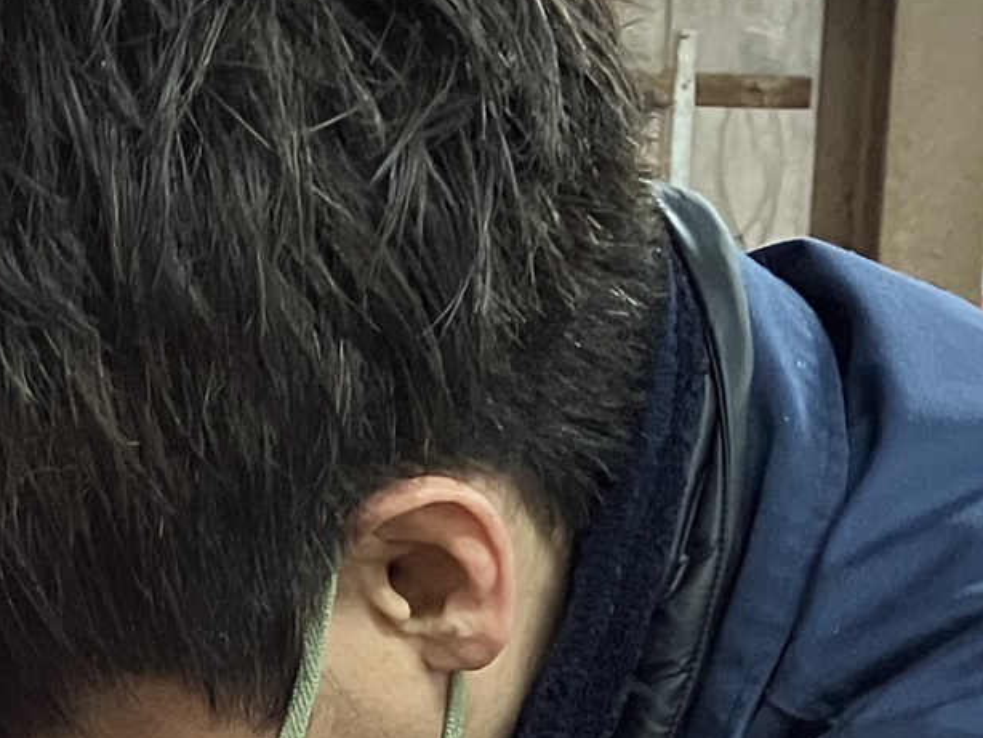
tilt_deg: -9.2
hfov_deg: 16.7
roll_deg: -1.1
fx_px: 3239
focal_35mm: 114
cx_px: -114
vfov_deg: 12.6
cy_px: 915
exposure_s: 1/40
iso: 320
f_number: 1.8
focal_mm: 3.99
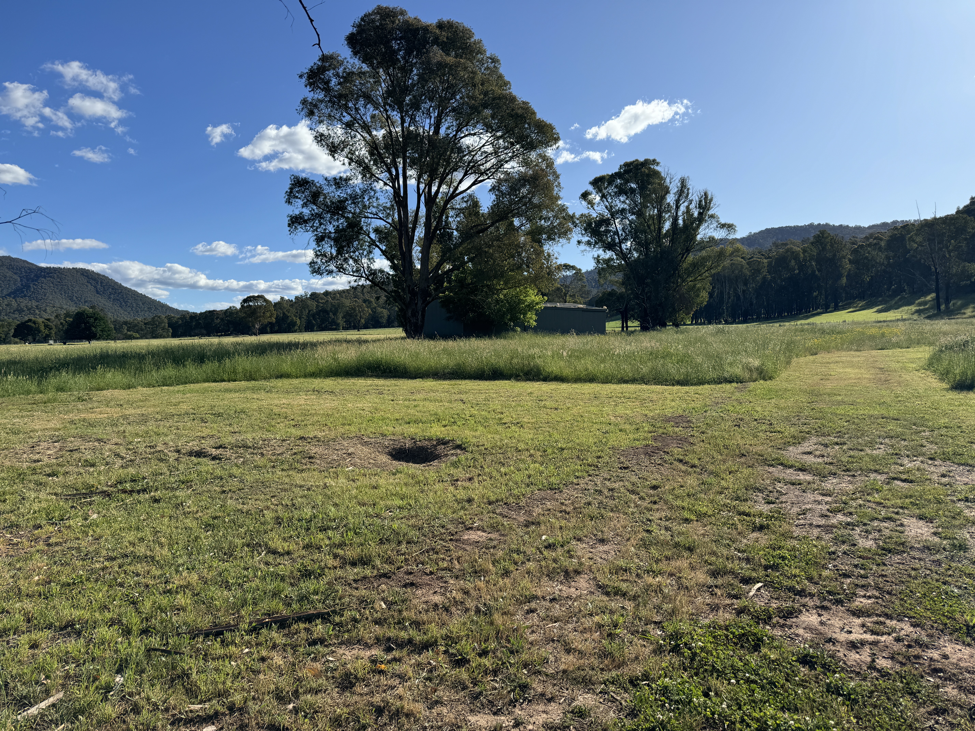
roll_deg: +0.9
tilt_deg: -0.4
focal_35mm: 24
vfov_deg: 56.8
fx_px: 676
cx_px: 488
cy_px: 366
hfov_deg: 71.6
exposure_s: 1/4608
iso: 80
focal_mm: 6.76
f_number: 1.78
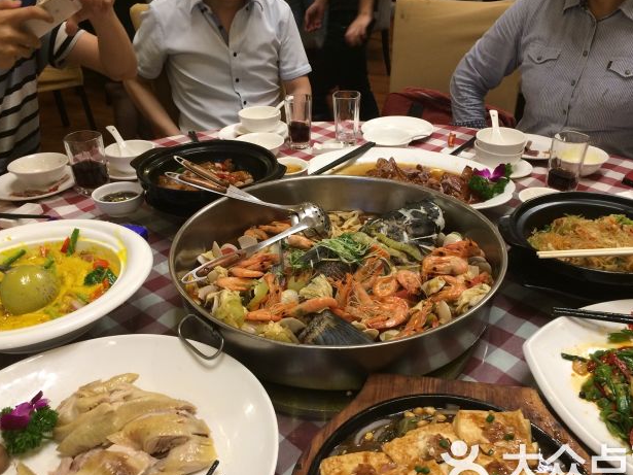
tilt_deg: -32.6
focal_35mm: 33
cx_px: 339
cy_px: 248
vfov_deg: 42.9
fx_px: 603
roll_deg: -0.8
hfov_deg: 55.3
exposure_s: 1/33
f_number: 2.2
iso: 100
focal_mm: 4.15
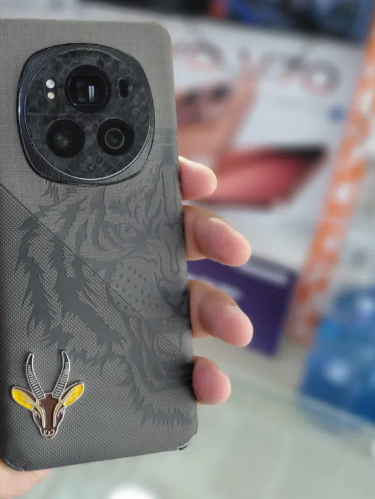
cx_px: 65
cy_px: 200
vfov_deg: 41.9
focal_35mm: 45
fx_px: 650
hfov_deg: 31.2
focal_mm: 4.69
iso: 50
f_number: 1.8
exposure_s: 1/168
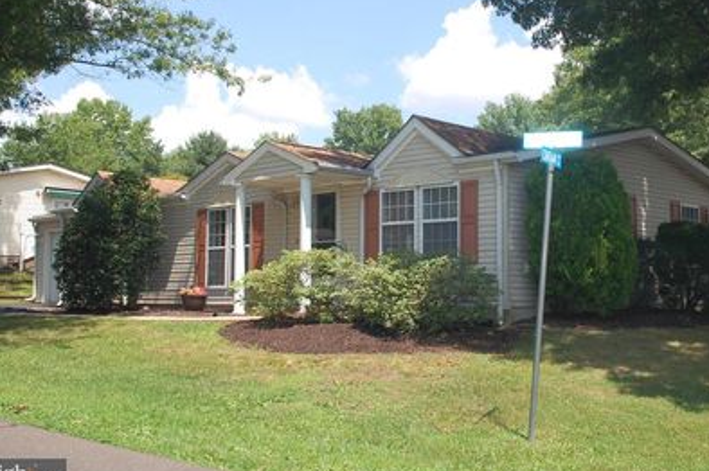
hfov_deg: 41.3
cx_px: 419
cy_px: 191
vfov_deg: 28.2
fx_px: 937
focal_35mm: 48
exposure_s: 1/500
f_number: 5.6
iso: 250
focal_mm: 25
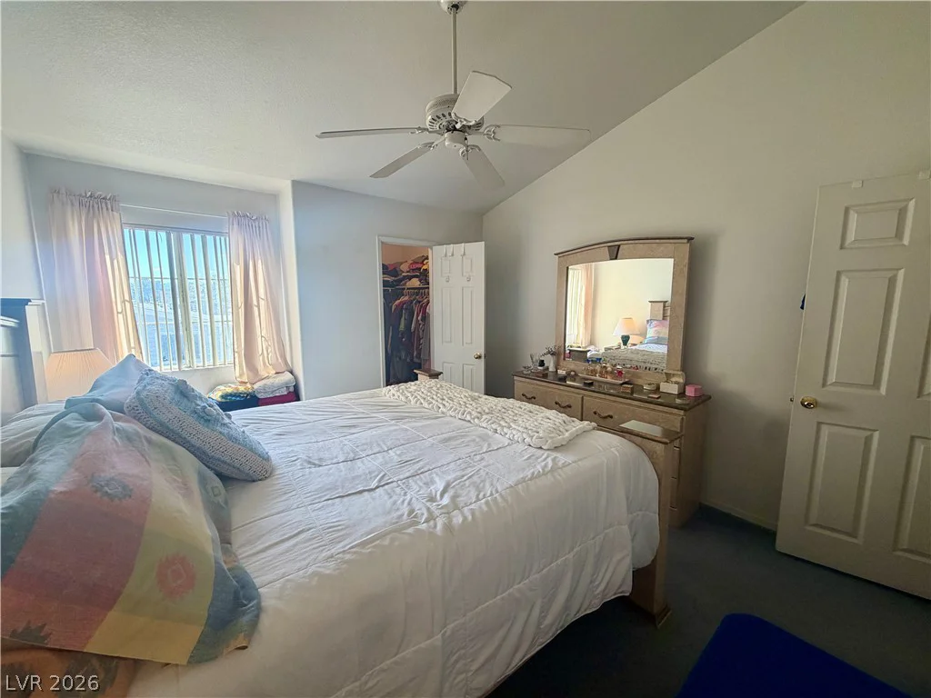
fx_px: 377
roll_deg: +0.1
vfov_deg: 85.7
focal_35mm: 14
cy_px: 349
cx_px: 466
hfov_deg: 102.1
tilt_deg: -7.8
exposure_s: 1/120
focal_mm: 2.22
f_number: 2.2
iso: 100
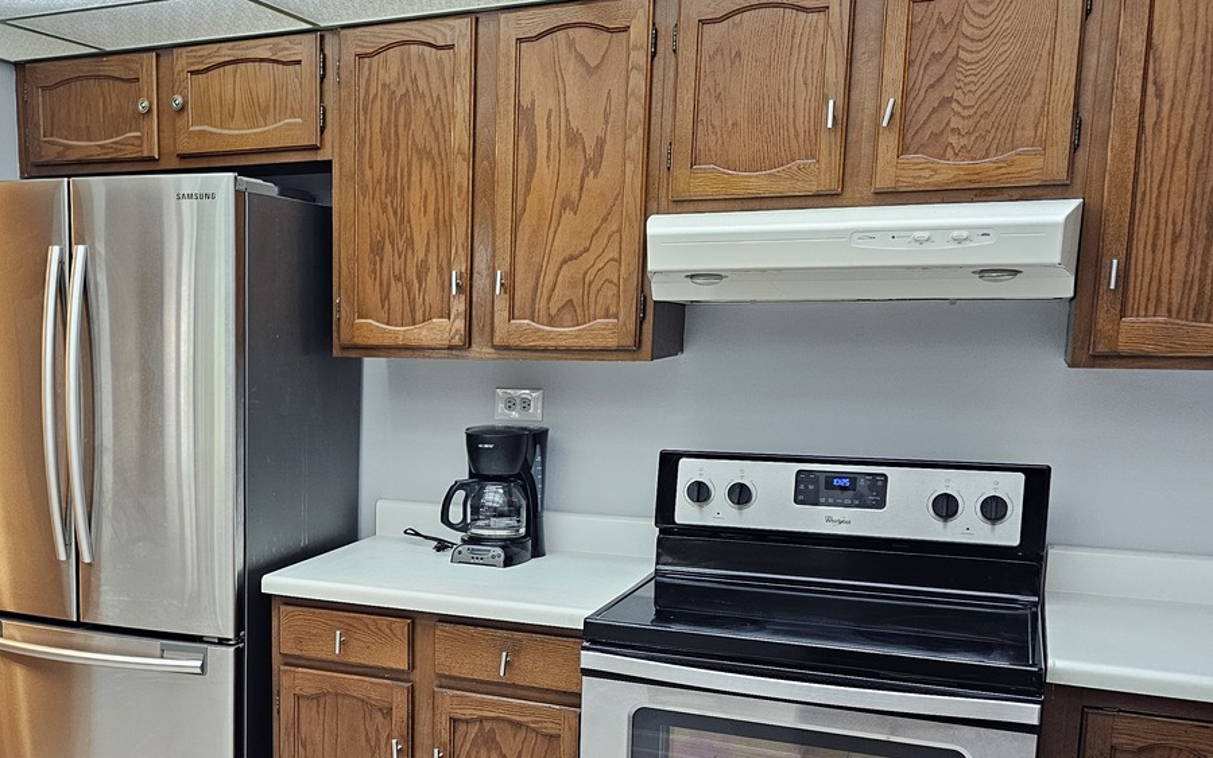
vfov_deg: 32.4
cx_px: 311
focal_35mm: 39
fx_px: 1290
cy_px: 529
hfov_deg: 48.5
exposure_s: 1/120
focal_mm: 6.3
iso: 400
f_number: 1.7
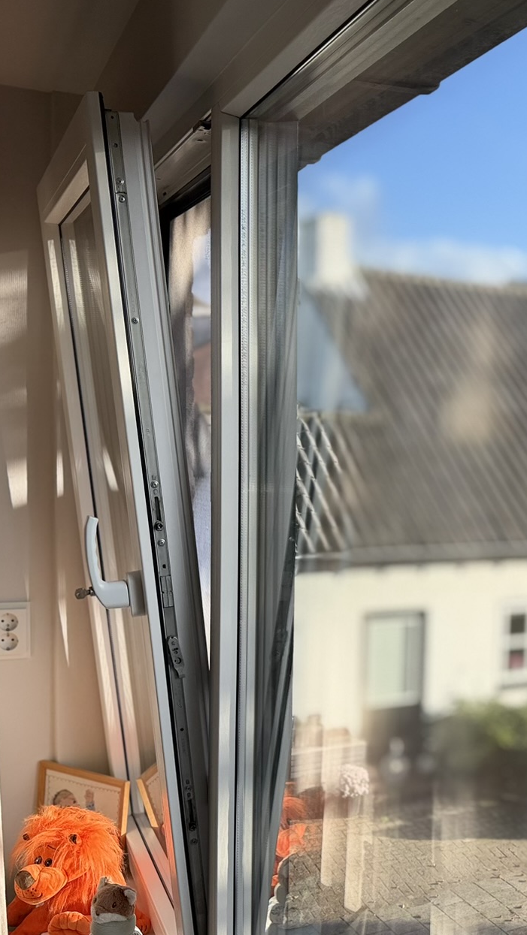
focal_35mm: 43
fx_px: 1067
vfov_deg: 47.3
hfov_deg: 26.3
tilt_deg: -6.0
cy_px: 523
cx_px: 525
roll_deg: -2.2
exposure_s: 1/831
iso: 80
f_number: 1.78
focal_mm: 6.76
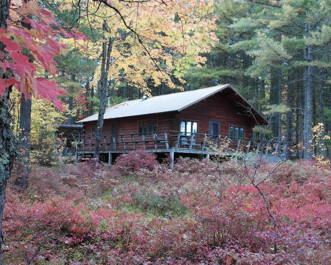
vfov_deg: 34.1
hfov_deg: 42.0
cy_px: 133
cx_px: 166
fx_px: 431
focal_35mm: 44
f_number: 3.6
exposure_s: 1/45
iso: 100
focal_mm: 7.5
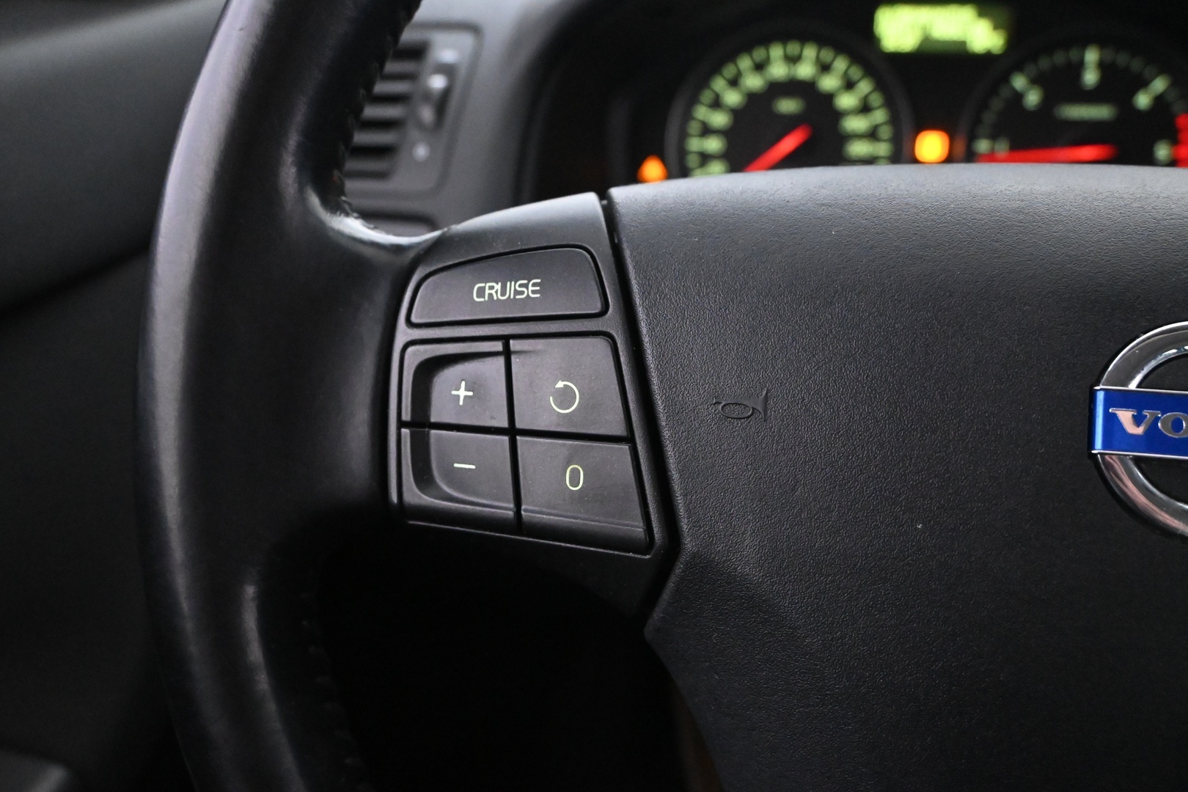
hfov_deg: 58.3
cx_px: 594
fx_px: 1064
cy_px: 396
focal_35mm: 32
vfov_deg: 40.8
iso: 8000
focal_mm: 21.5
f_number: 5
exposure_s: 1/30
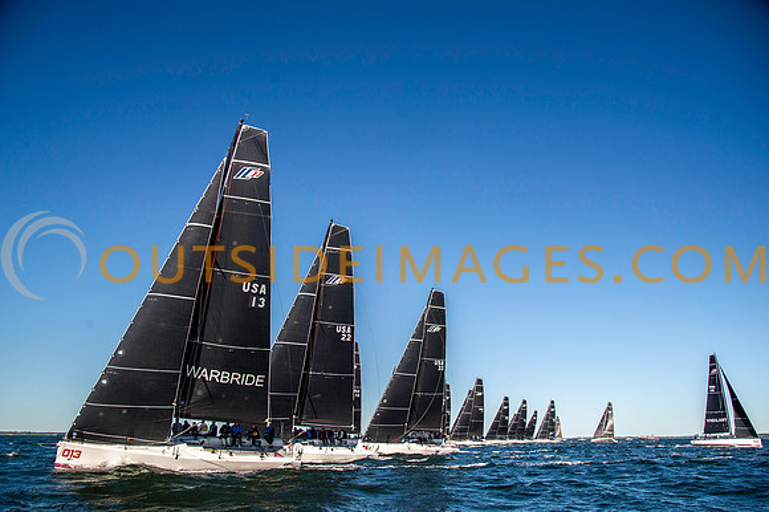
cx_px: 384
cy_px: 256
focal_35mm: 24
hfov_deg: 72.9
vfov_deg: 52.4
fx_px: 520
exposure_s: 1/1600
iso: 320
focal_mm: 24
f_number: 5
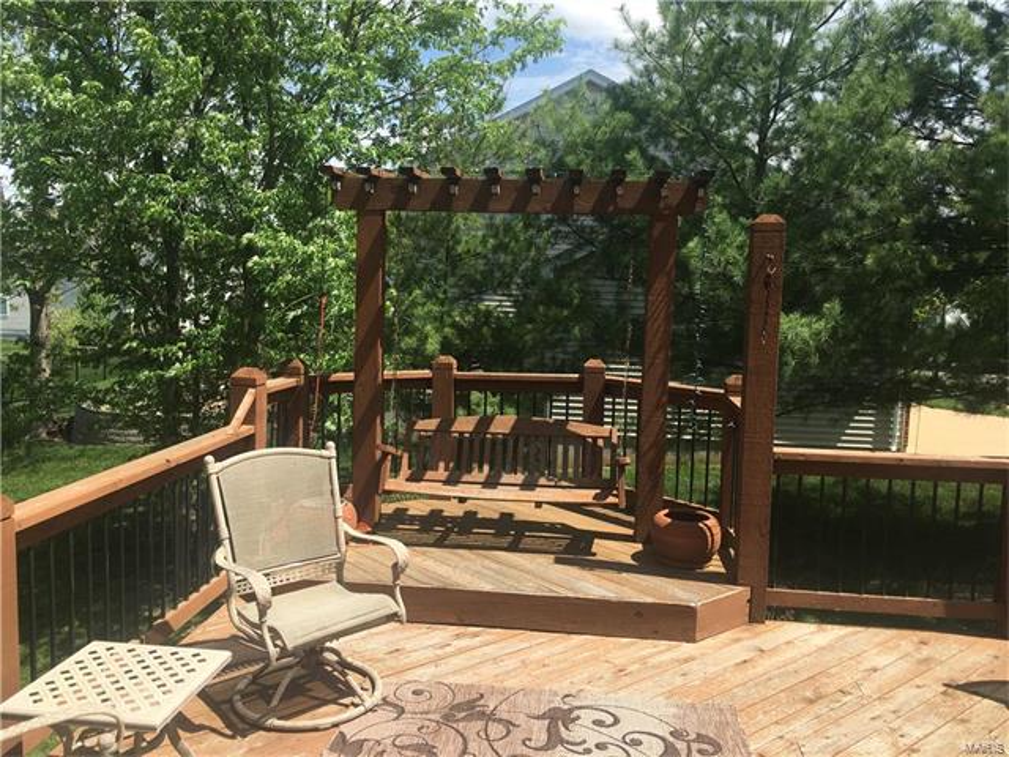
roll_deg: -1.6
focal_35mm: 29
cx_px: 504
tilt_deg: -6.0
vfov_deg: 48.2
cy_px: 378
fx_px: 845
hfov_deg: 61.7
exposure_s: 1/1083
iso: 25
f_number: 2.2
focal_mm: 4.15
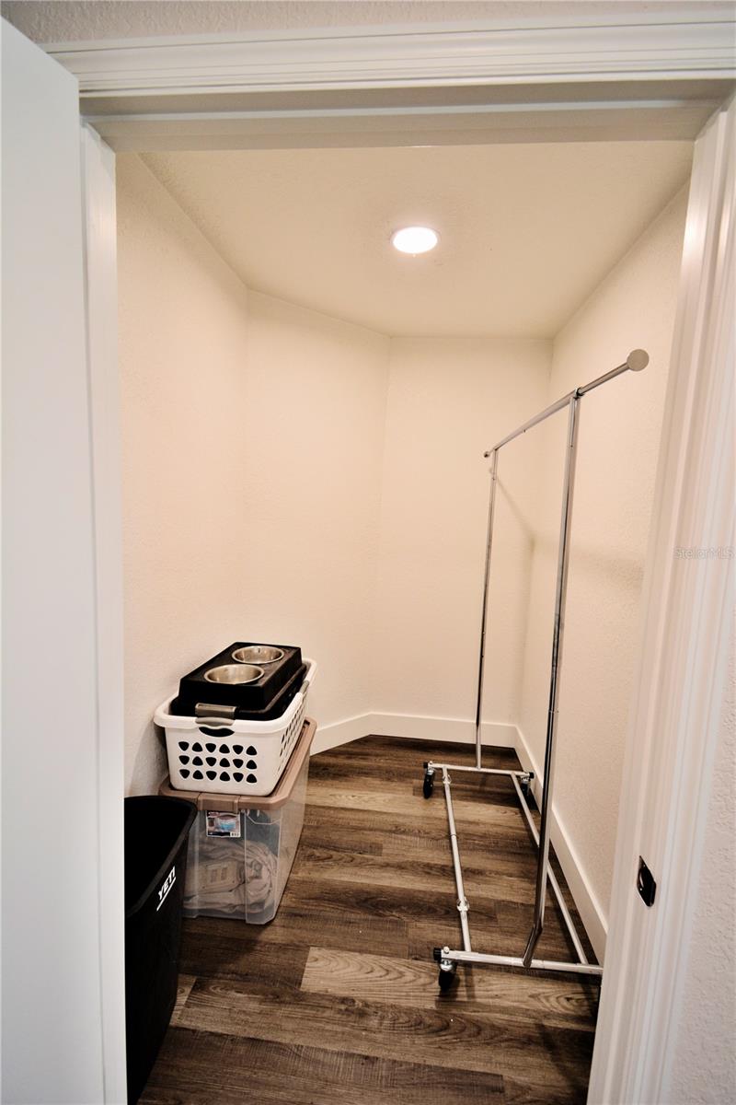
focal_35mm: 15
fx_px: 460
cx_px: 368
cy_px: 552
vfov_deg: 100.4
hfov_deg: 77.3
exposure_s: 1/30
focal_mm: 10
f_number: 4.5
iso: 400
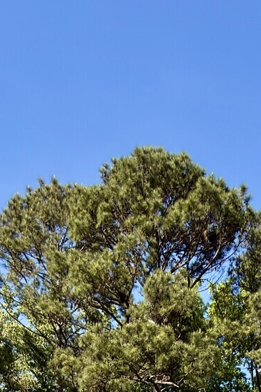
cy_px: 734
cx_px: 183
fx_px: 652
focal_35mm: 60
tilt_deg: -0.7
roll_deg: -1.1
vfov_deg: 20.7
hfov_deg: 22.5
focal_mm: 2.22
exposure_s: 1/630
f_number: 2.2
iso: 20
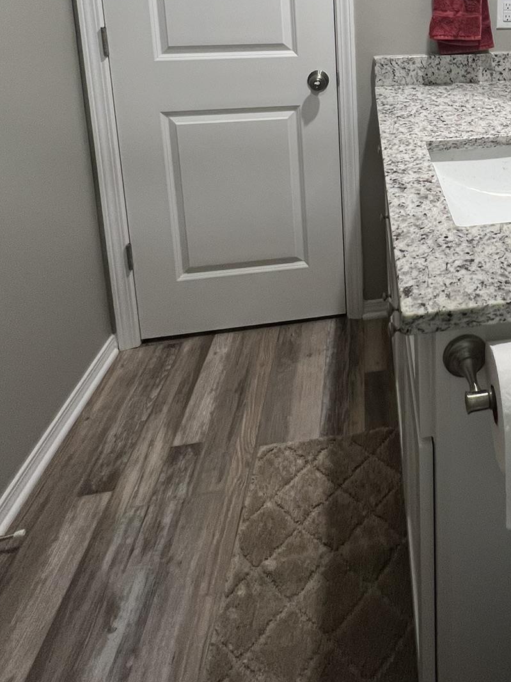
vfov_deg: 58.0
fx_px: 492
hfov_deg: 48.4
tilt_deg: -10.1
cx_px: 471
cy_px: 53
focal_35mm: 25
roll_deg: +1.2
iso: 160
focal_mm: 1.57
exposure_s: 1/60
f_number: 1.8
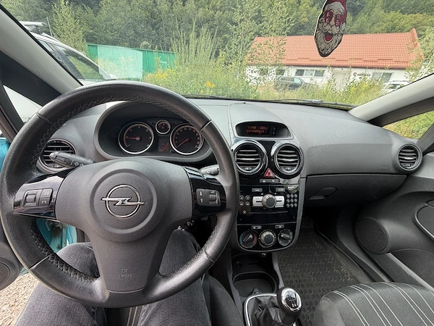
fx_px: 176
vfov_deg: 85.7
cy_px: 163
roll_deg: -2.8
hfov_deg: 102.1
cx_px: 217
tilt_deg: -25.2
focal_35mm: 14
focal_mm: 2.22
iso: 40
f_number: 2.2
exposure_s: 1/201
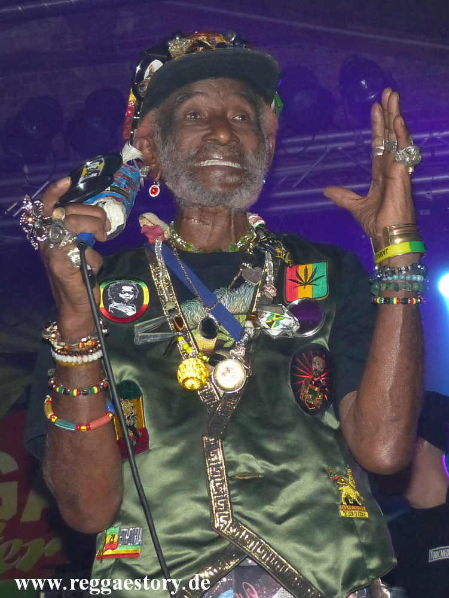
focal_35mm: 45
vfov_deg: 42.1
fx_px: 778
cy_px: 299
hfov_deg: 32.2
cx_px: 224
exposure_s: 1/160
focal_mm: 8.1
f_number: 2.8
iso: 400
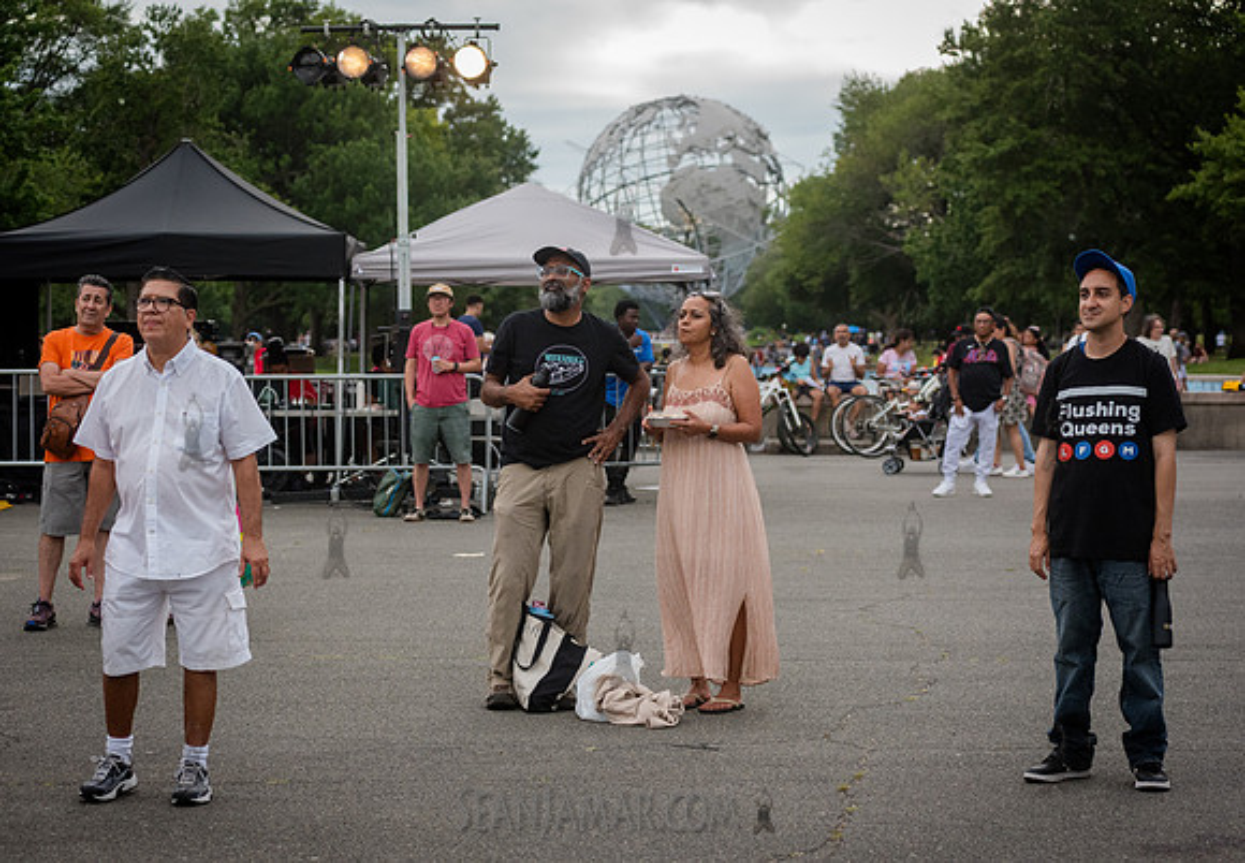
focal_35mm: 82
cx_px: 598
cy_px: 432
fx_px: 2875
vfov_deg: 17.1
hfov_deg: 24.4
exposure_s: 1/2500
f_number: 4.5
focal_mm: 80
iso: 2000
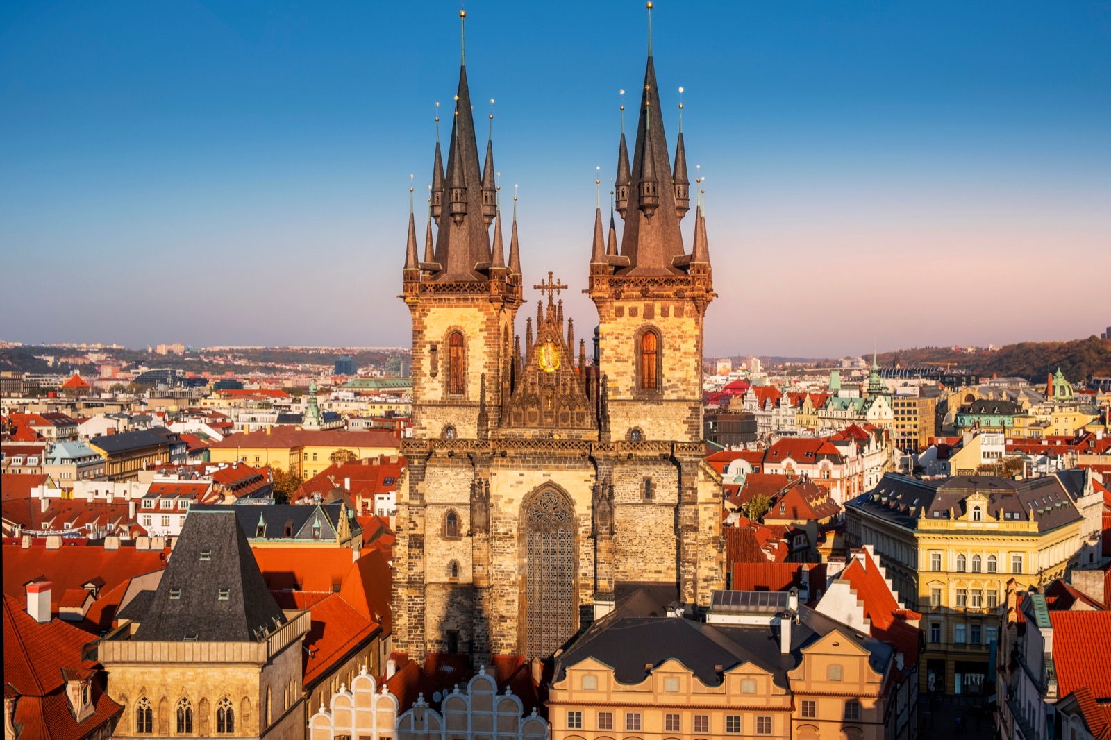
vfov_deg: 31.9
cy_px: 370
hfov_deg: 46.4
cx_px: 556
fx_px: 1296
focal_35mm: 42
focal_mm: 27.7
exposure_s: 1/450
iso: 200
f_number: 8
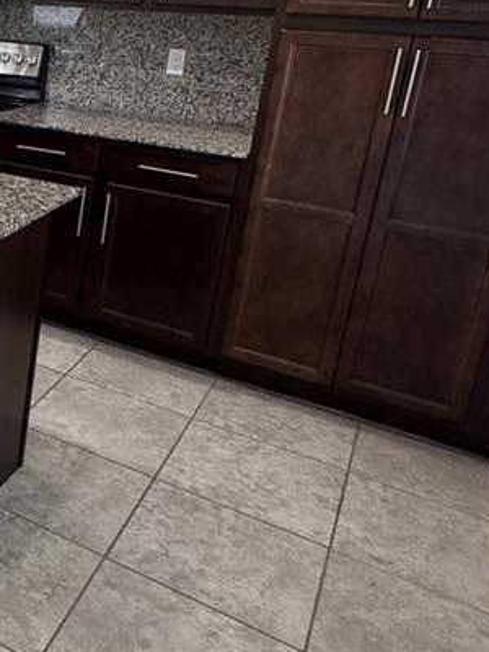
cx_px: -218
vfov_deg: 43.7
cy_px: 184
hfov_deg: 26.4
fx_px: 791
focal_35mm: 42
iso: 200
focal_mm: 2.22
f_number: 2.2
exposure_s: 1/60
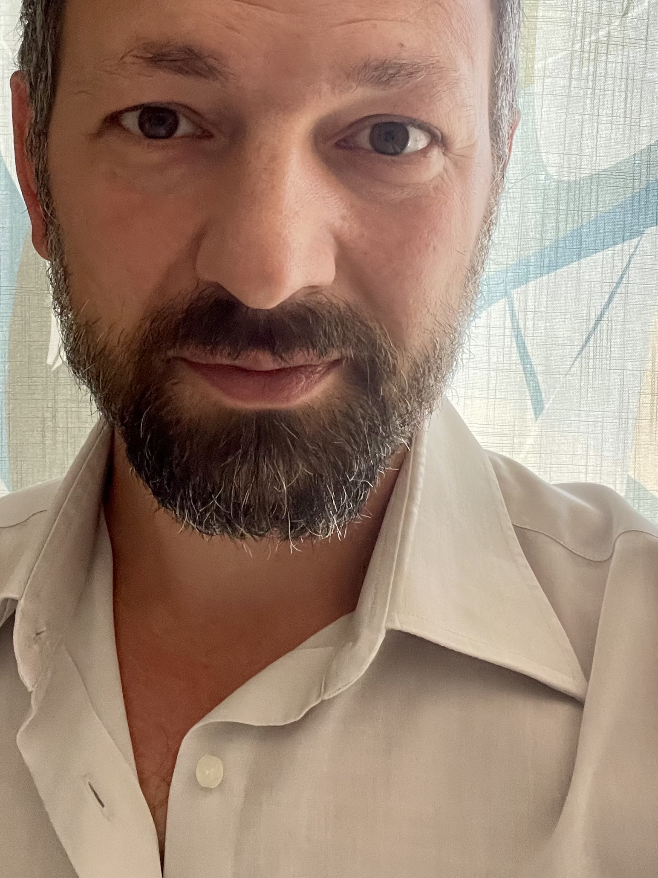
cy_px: 277
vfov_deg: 41.4
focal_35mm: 45
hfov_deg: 32.1
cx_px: 284
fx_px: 1141
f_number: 2.2
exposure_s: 1/60
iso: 400
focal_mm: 2.71
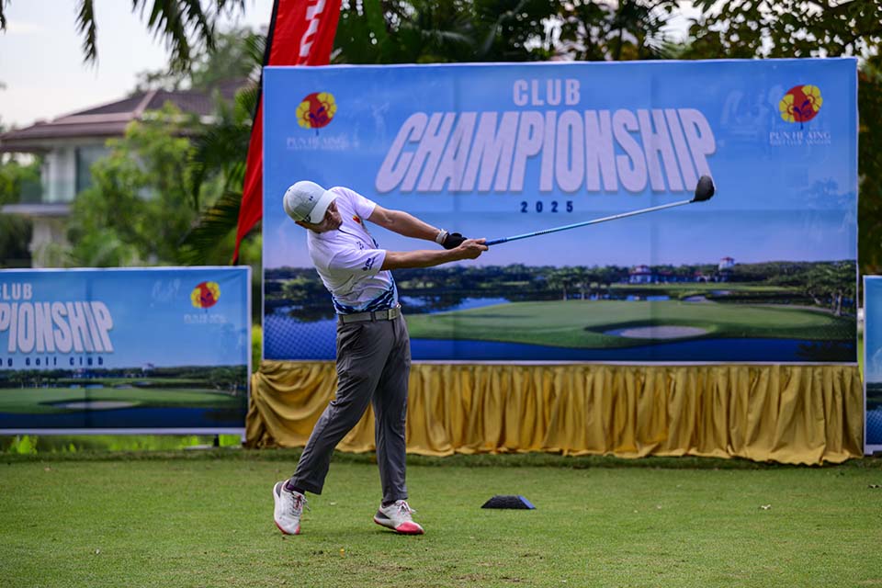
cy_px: 294
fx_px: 2548
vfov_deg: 13.2
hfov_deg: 19.6
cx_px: 441
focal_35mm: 104
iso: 250
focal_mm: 104
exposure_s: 1/1600
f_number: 2.8
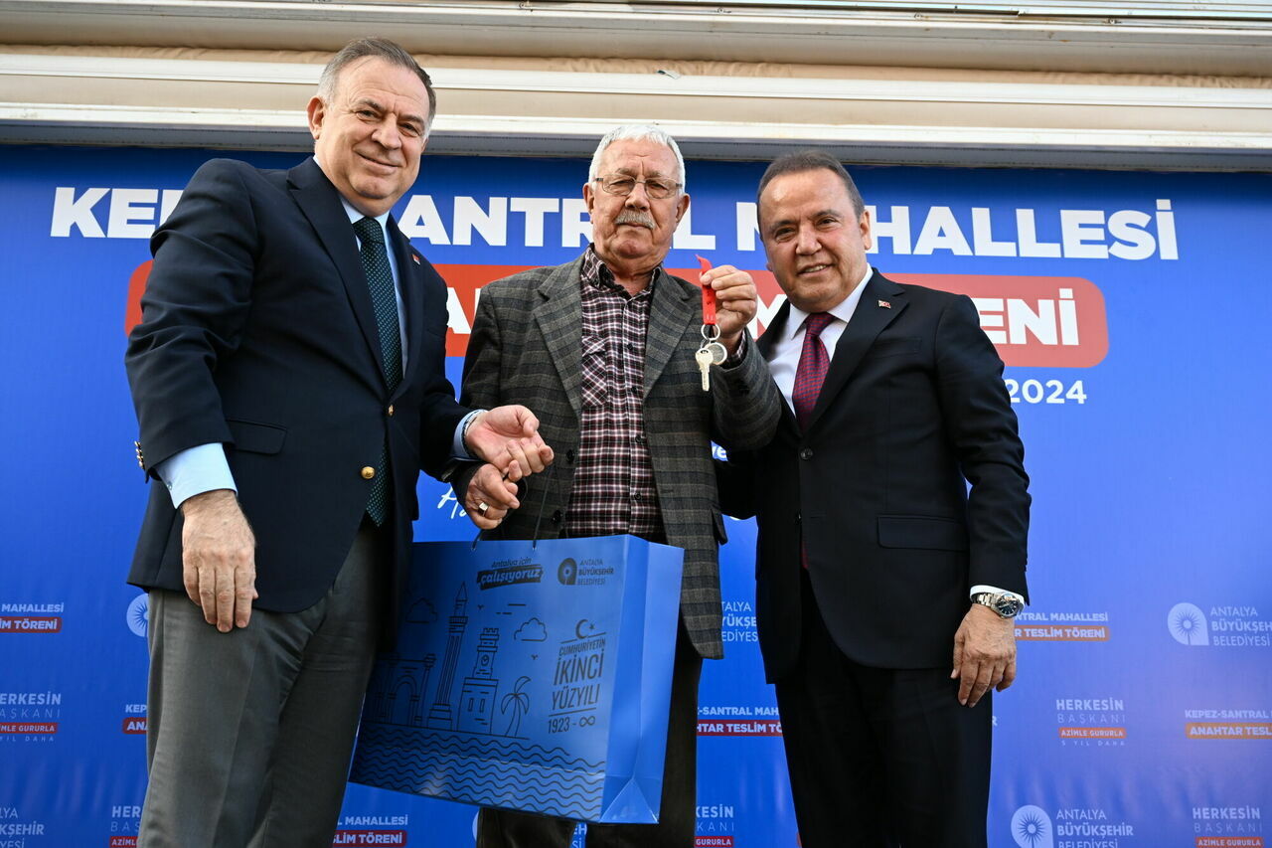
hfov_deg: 49.6
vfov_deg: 34.2
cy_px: 424
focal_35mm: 39
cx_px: 636
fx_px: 1378
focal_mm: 39
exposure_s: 1/320
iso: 800
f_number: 5.6
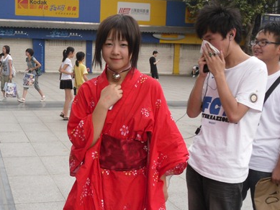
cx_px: 96
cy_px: 128
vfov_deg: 19.9
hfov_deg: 26.2
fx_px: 599
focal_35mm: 74
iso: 80
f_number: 3.5
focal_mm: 6.3
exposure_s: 1/224
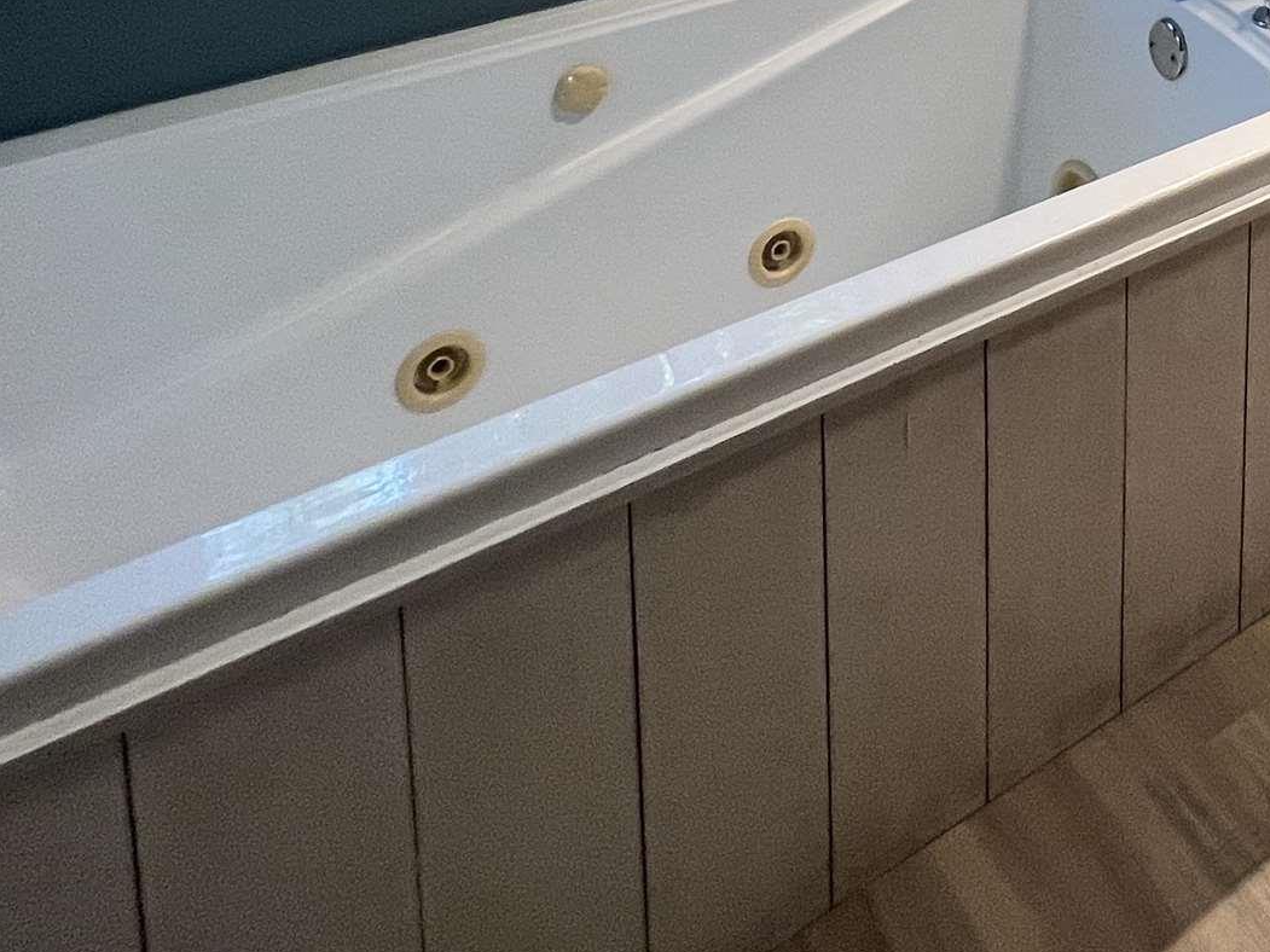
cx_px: 1467
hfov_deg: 38.4
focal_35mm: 38
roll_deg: -2.9
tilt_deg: -9.0
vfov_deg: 27.6
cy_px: -433
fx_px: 1394
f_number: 1.8
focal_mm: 1.57
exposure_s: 1/60
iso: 160
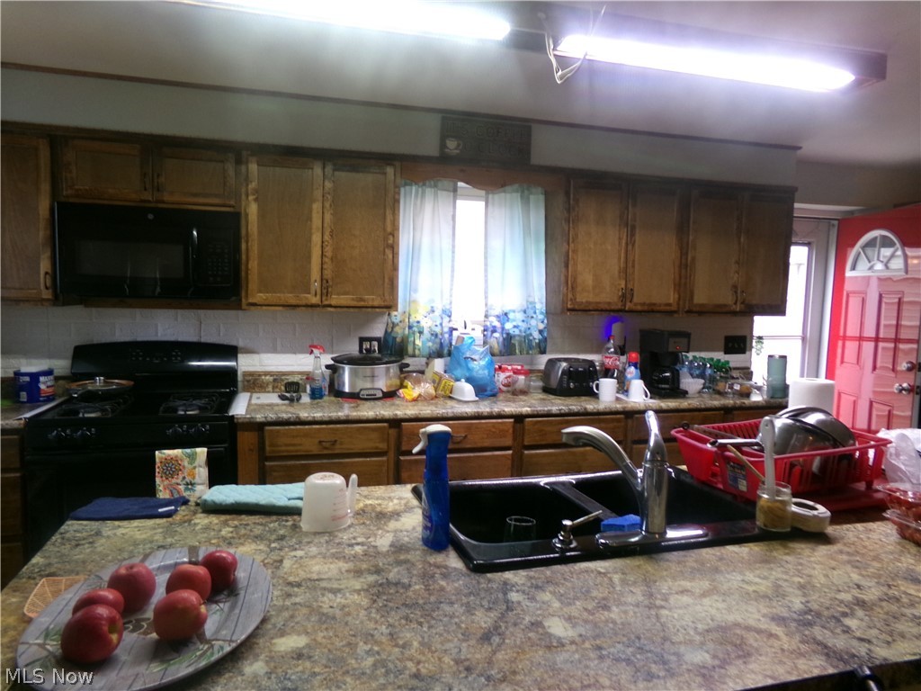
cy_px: 346
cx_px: 460
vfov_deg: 56.8
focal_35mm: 24
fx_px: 639
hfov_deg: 71.6
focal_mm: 4.3
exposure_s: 1/20
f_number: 3.7
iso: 200
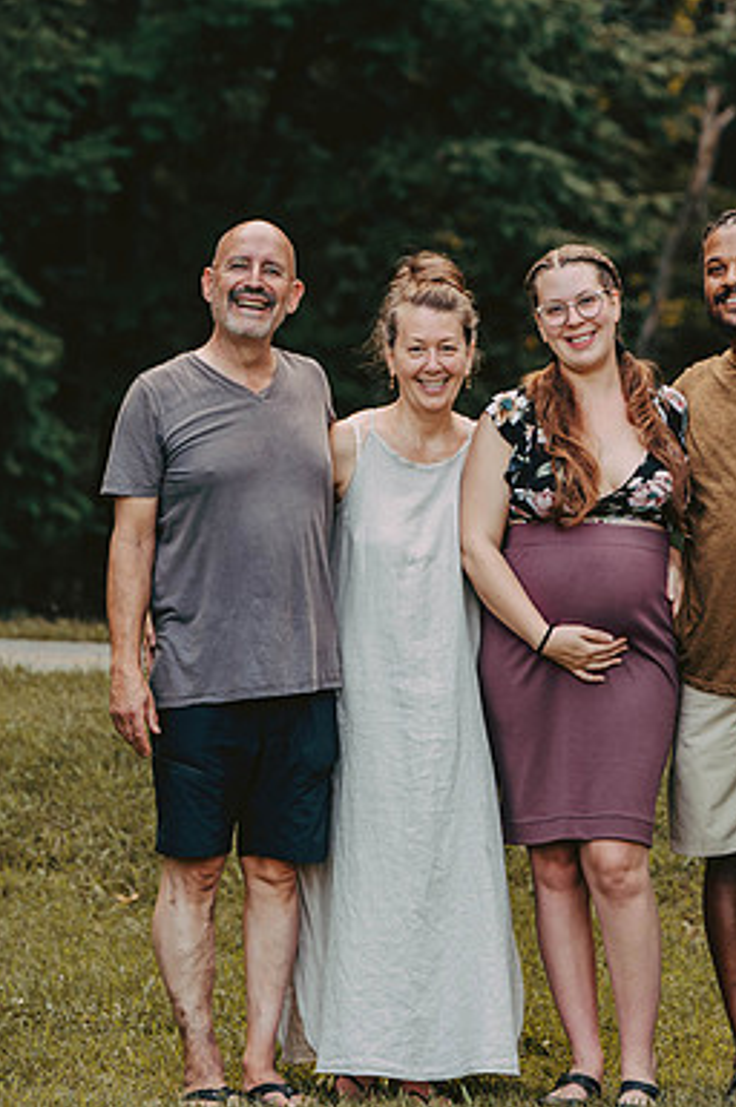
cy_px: 554
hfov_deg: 7.4
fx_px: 5652
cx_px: 552
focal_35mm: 184
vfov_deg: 11.2
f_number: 3.5
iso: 250
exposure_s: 1/125
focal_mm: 122
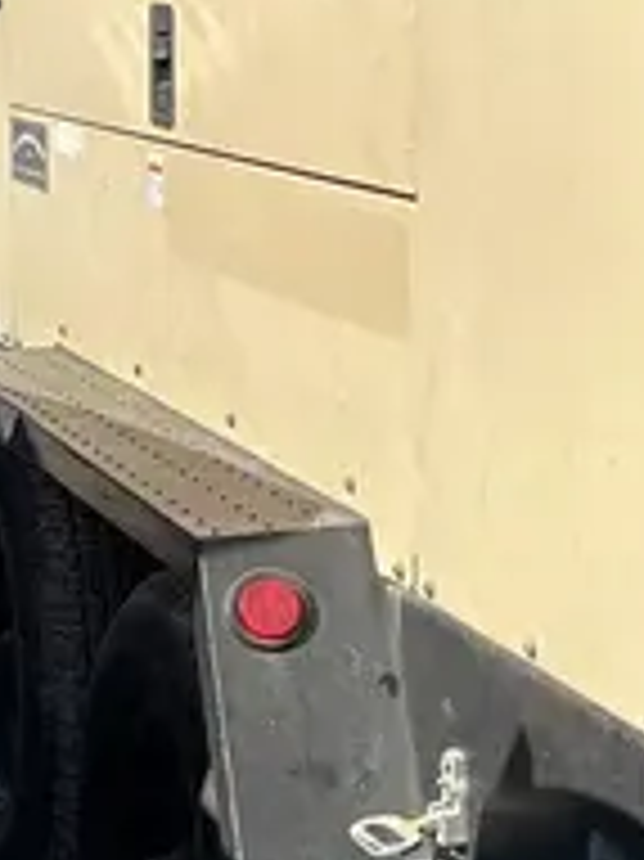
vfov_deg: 19.4
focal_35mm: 100
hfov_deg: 13.5
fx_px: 2483
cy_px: 151
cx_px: 1085
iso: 50
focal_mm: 5.7
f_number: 1.5
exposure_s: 1/4630
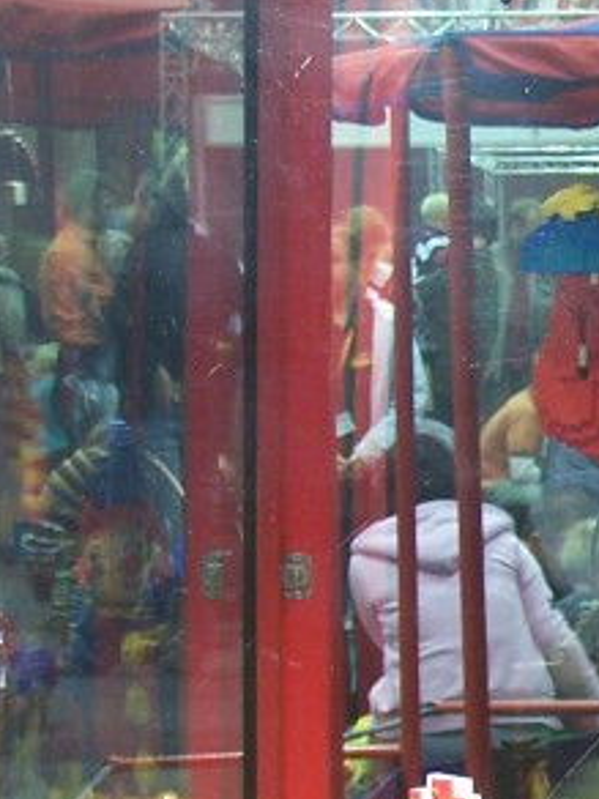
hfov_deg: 7.0
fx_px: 4776
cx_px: 1001
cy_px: 643
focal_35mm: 207
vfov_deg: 9.5
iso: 80
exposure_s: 1/4
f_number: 3.1
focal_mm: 9.8
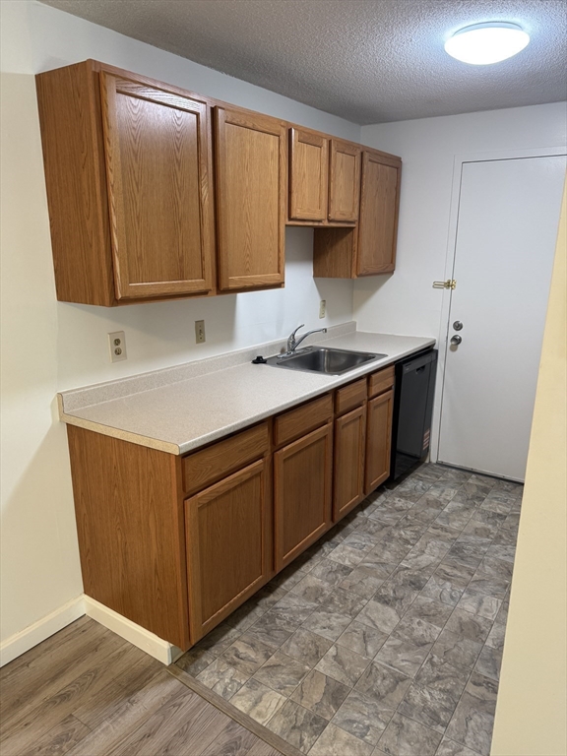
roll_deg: -0.2
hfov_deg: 56.8
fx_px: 524
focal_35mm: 24
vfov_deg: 71.6
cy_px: 378
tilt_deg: -14.3
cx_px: 284
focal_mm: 6.76
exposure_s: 1/60
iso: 200
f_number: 1.78
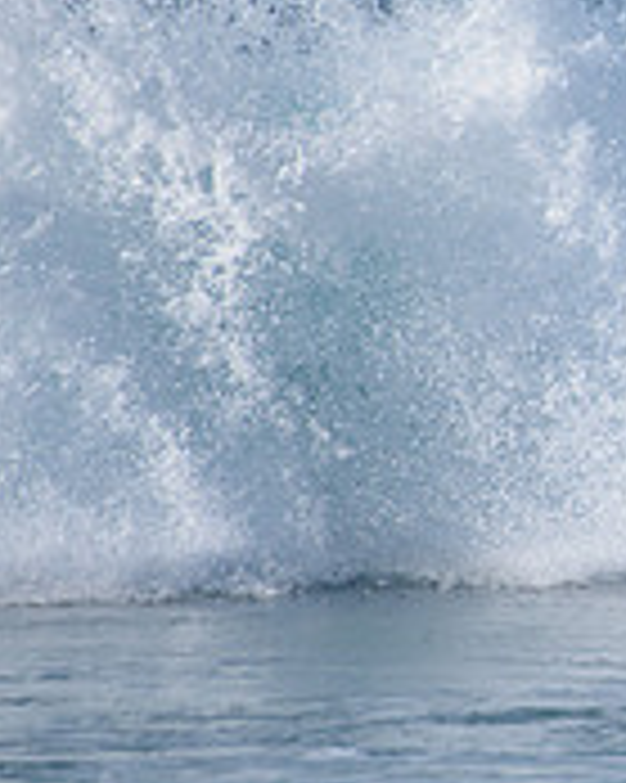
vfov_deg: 1.2
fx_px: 37365
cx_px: 1302
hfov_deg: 1.0
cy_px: 434
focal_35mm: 1612
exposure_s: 1/2000
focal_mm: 500
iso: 400
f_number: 5.6
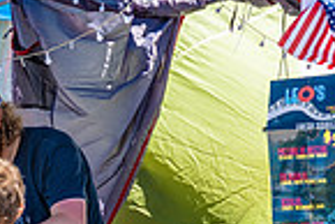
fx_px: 2785
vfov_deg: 4.6
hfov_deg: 6.8
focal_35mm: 299
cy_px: 96
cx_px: -173
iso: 125
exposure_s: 1/320
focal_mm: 75
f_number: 5.6
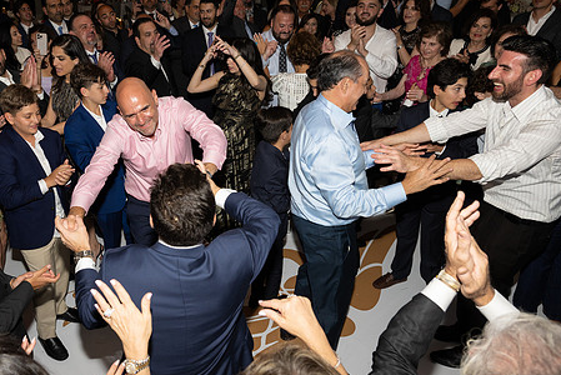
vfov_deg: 42.4
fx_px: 483
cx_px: 202
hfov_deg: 59.3
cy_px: 196
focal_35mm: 31
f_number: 5.6
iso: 800
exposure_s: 1/100
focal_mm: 24
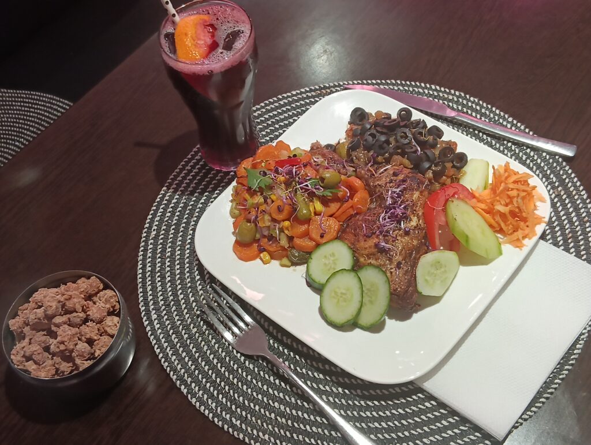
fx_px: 735
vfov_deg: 33.7
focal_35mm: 43
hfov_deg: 43.8
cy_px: 222
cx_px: 296
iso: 733
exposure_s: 1/33.3
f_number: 1.8
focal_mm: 3.96
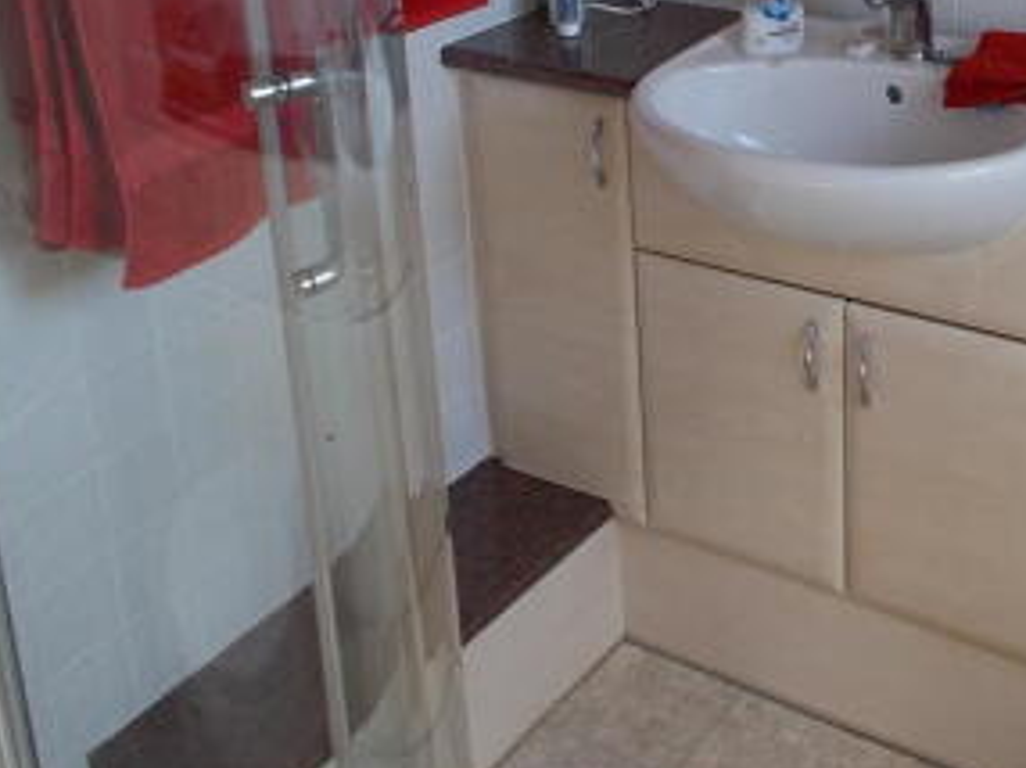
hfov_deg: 35.6
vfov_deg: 26.4
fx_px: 1570
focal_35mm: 53
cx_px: 730
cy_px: 48
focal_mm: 4.6
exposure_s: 1/50
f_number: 3.2
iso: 80
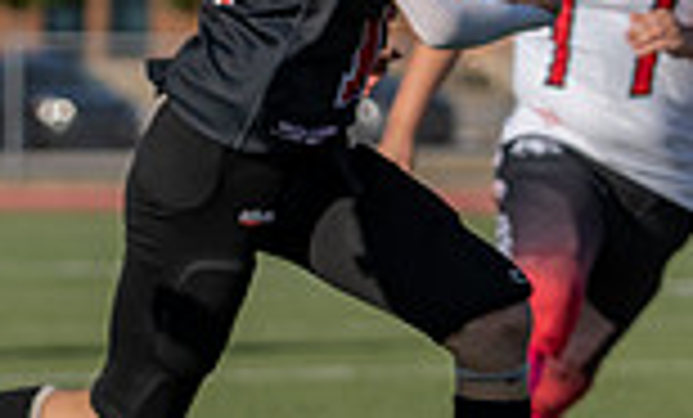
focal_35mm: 433
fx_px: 8101
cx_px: -101
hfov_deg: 4.9
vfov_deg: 3.0
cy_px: 234
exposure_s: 1/1600
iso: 100
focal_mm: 88
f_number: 3.5
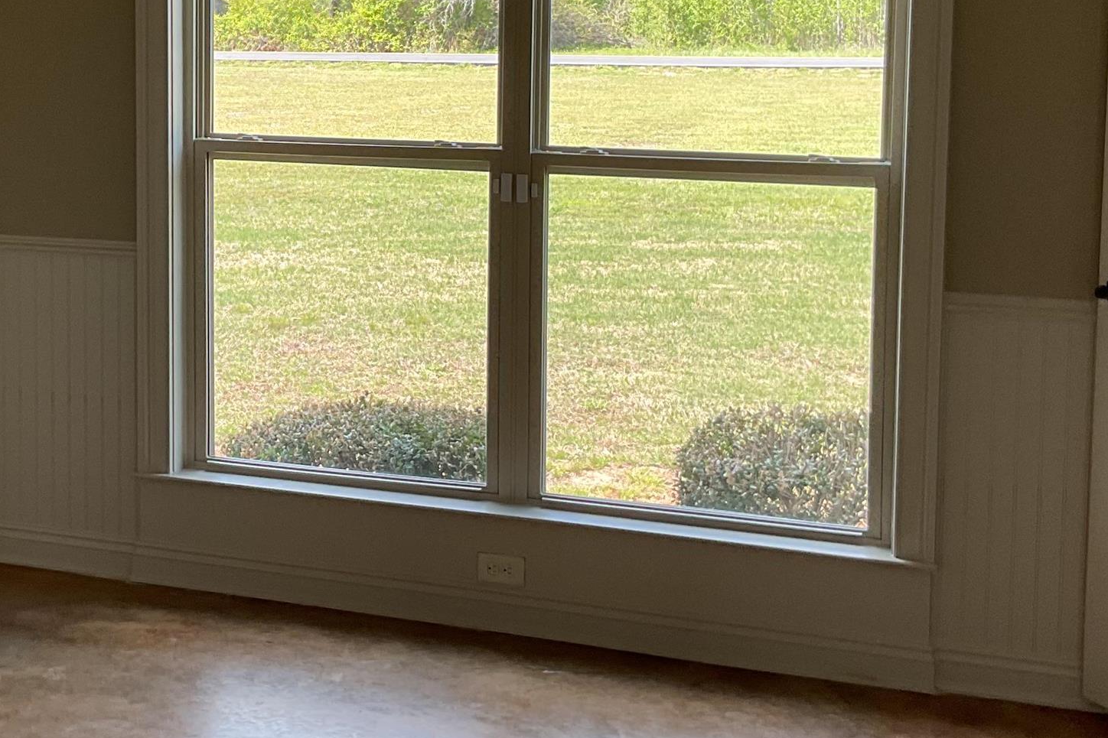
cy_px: 167
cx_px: 280
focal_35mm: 64
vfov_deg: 21.0
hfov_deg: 30.9
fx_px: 1969
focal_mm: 3
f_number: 1.8
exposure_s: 1/120
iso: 25
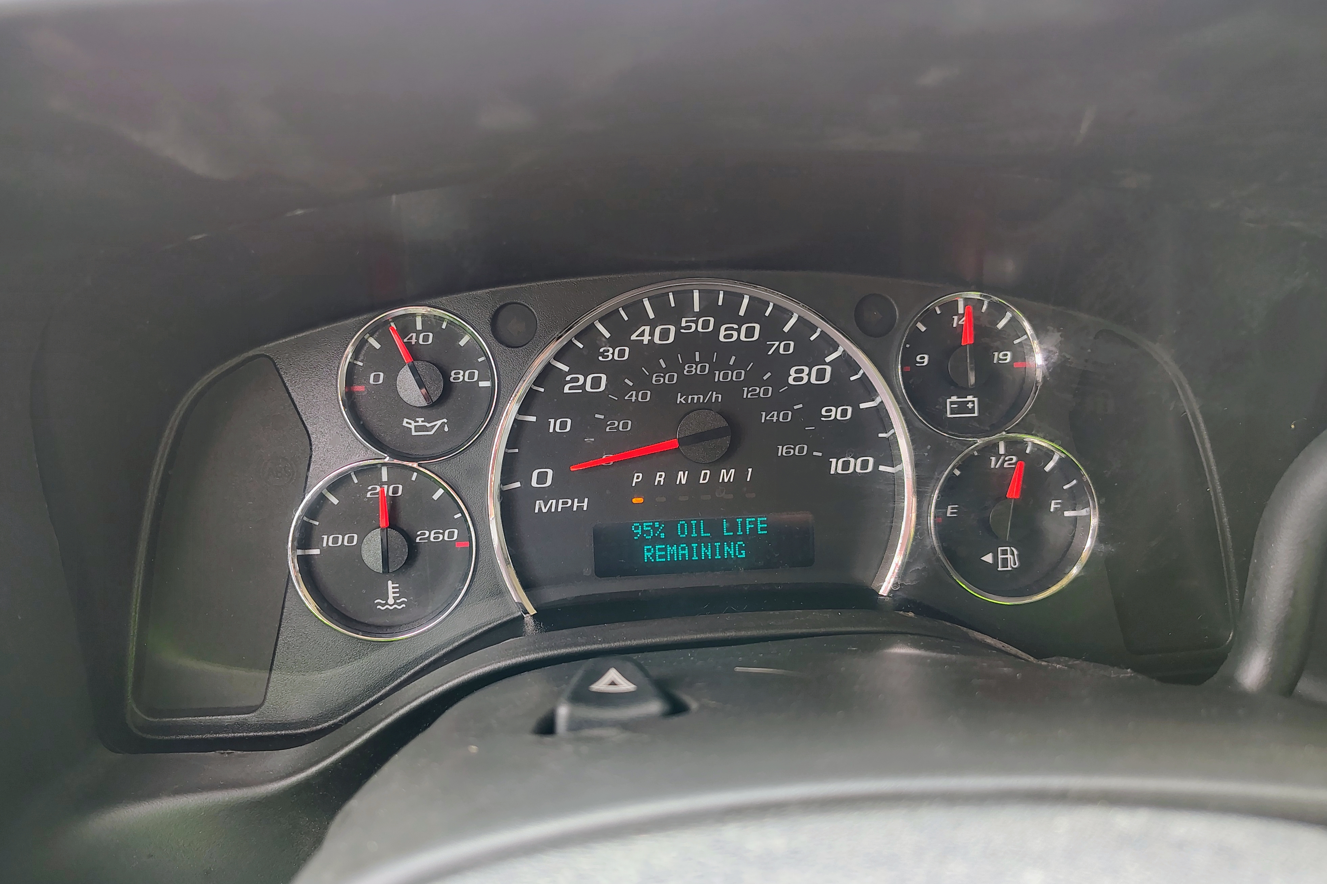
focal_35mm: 26
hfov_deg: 69.4
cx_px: 647
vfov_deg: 49.5
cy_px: 459
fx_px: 958
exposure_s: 1/120
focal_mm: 5.56
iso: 469
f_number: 1.8
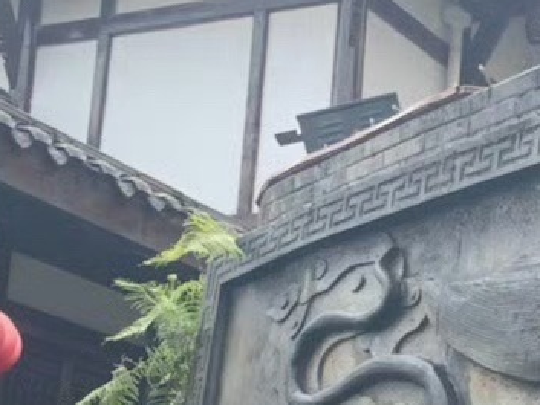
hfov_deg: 17.2
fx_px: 1654
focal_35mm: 106
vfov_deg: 13.6
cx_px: 742
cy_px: 495
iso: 25
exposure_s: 1/433
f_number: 1.8
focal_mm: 4.25
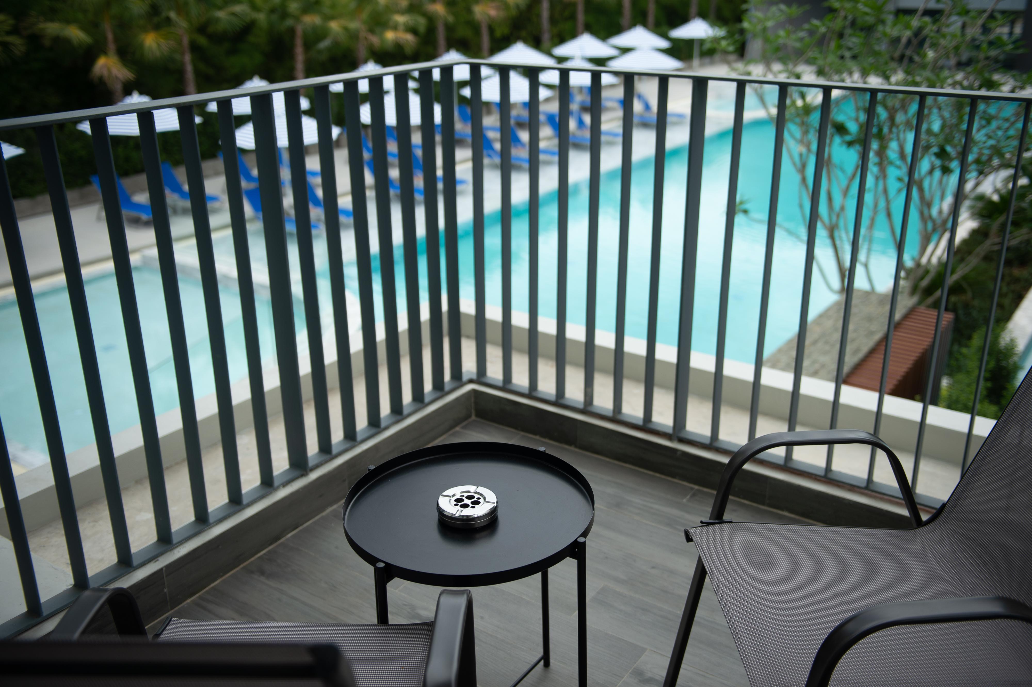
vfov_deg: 37.8
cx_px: 516
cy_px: 344
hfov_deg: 54.5
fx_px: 1003
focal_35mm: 35
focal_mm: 35
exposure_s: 1/1000
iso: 125
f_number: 2.8
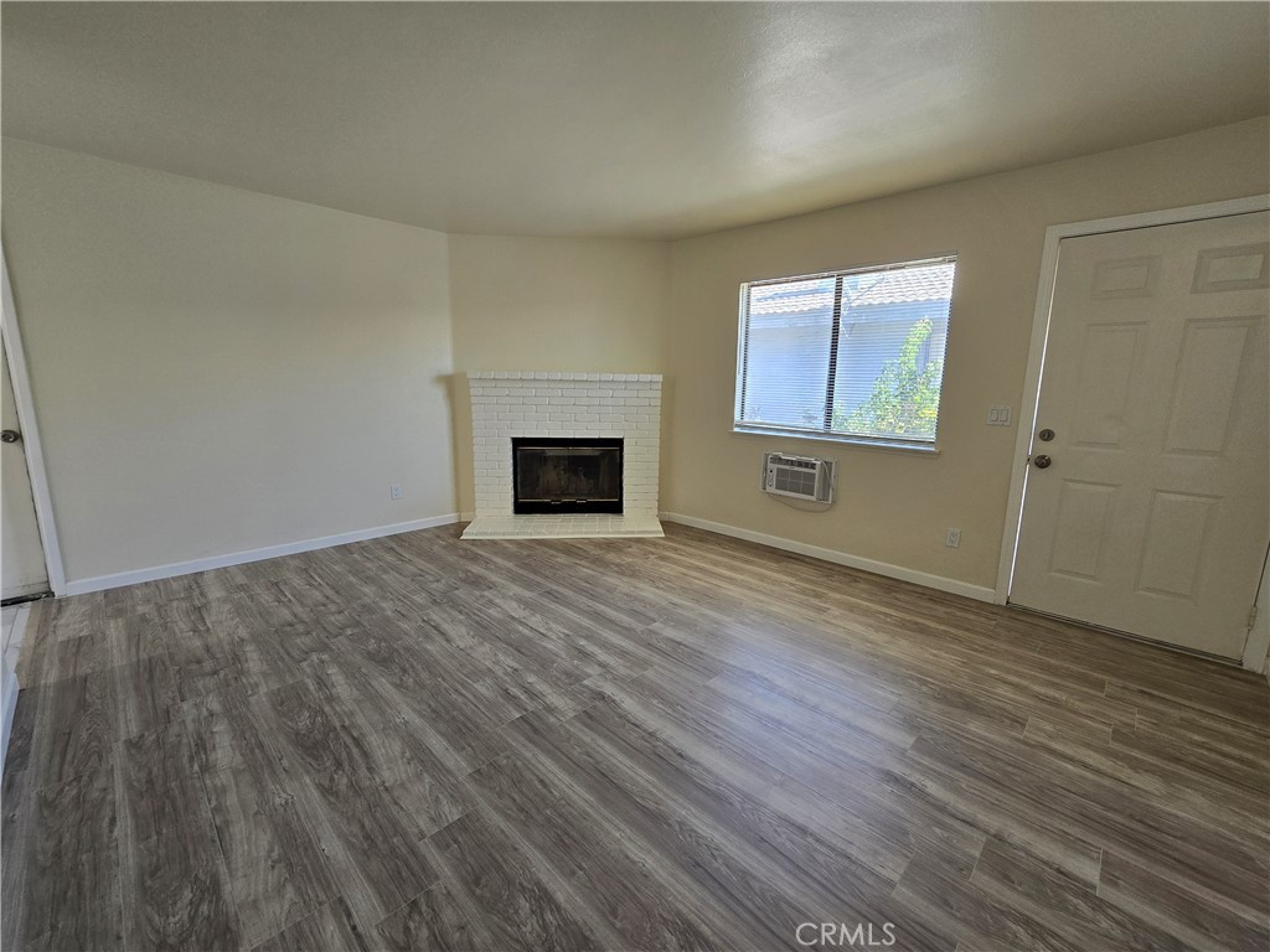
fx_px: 477
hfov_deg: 106.2
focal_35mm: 13
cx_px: 635
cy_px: 476
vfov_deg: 89.9
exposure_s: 1/60
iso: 64
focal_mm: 2.2
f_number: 2.2
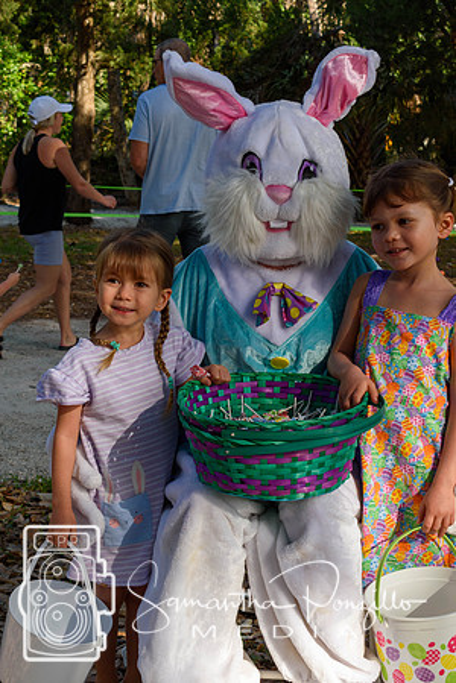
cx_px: 228
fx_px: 1282
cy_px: 342
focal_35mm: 68
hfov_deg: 20.2
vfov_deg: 29.9
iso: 200
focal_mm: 45
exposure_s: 1/250
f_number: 8
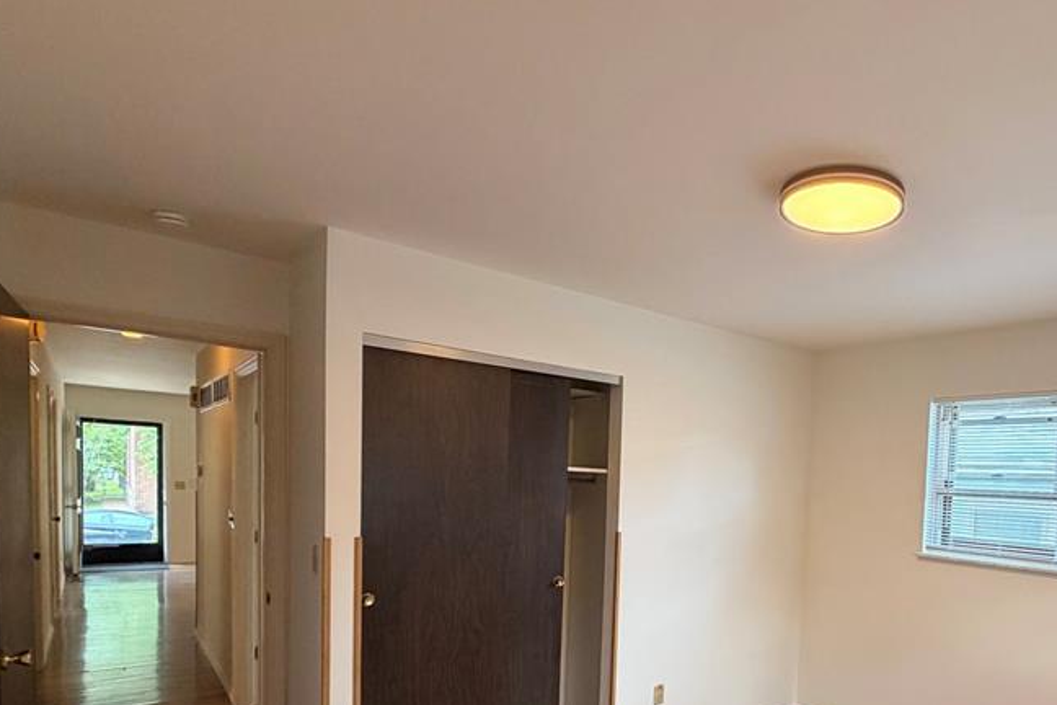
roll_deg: -1.9
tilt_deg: -3.8
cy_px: 519
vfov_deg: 52.9
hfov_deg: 72.2
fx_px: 675
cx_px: 758
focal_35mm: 23
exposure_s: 1/60
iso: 160
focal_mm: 2.22
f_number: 2.2
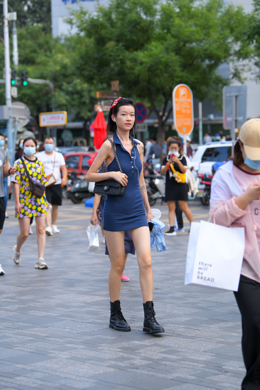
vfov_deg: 21.5
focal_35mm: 95
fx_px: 1029
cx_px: 130
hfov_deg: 14.4
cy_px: 195
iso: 320
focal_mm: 95
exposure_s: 1/800
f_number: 3.5
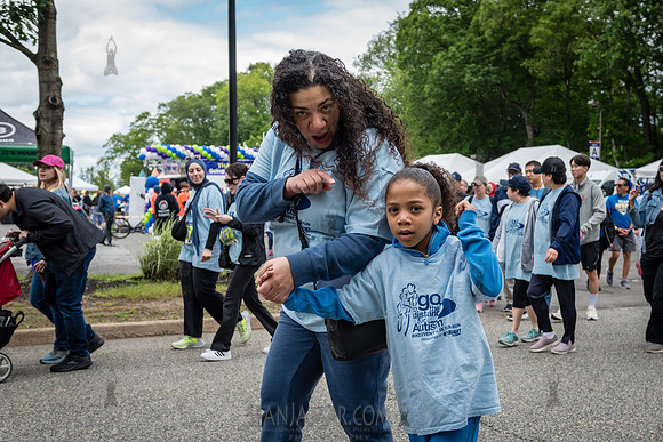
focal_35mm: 46
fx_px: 847
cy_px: 260
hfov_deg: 42.5
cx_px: 399
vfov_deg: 29.2
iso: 400
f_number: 4
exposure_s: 1/1000
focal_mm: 36
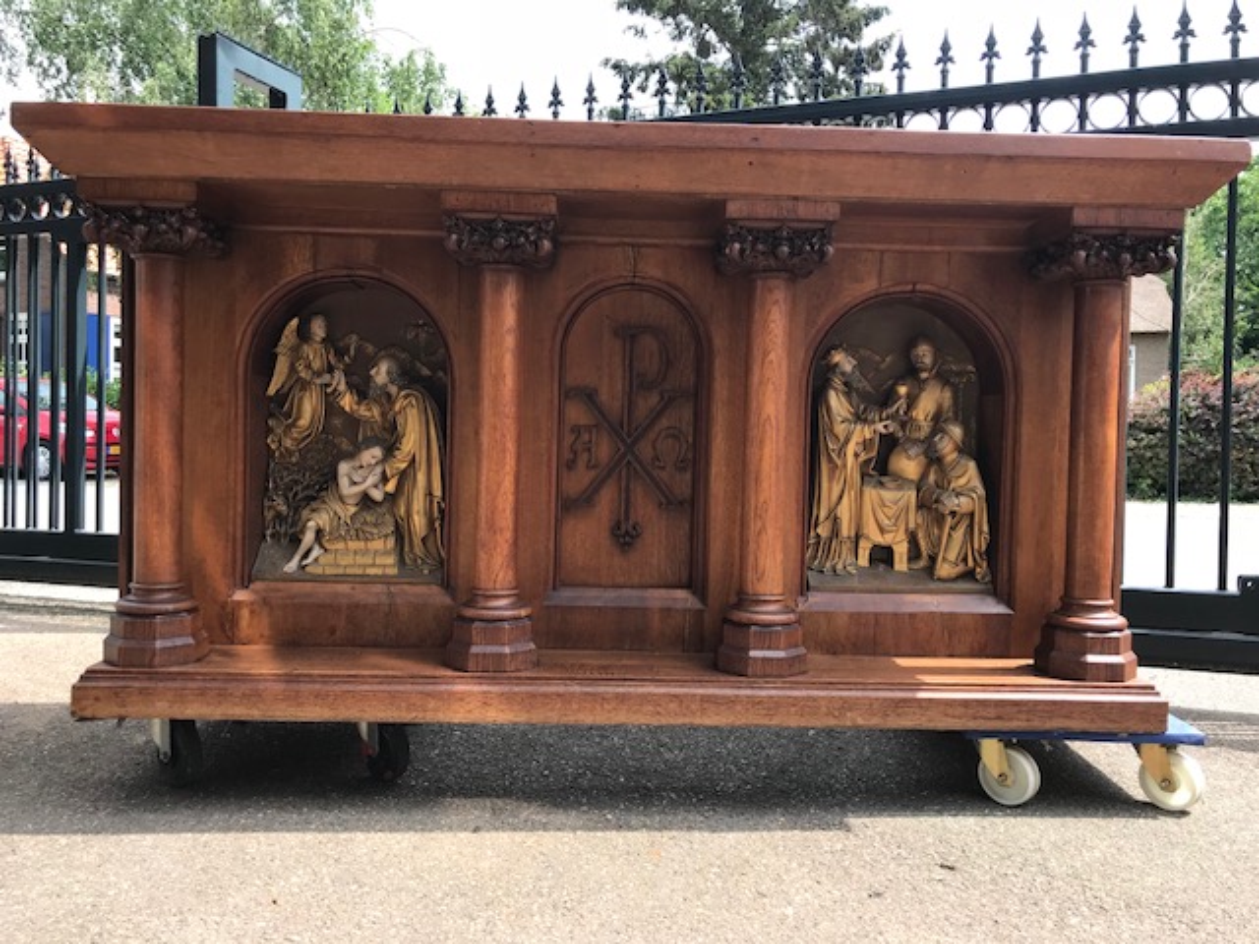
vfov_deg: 49.7
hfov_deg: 63.4
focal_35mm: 28
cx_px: 630
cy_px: 472
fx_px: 1018
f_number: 1.8
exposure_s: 1/532
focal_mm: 3.99
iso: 20
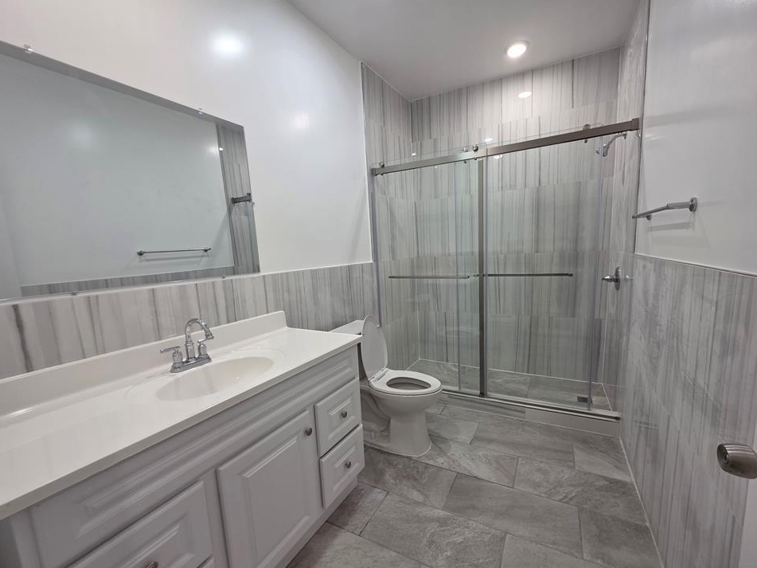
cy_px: 301
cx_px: 385
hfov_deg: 102.1
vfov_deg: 85.6
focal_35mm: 14
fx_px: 306
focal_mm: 2.2
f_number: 1.9
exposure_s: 1/120
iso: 125
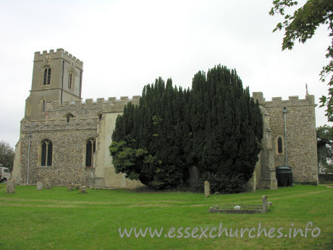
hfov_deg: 52.6
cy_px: 125
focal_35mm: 35
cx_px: 166
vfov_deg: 40.7
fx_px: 337
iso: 50
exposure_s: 1/150
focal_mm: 8.9
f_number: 5
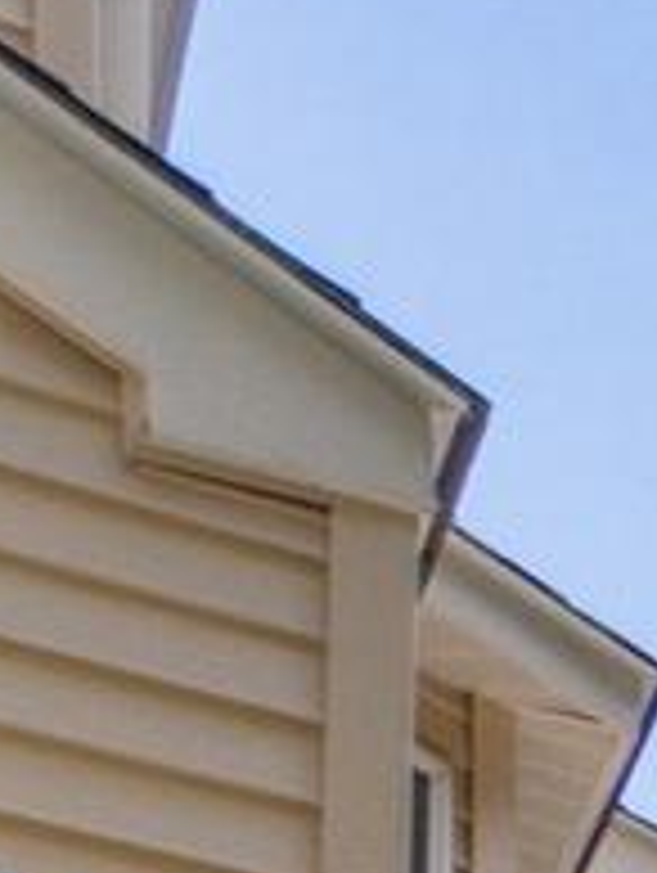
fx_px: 4091
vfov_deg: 9.3
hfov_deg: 5.2
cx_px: 3906
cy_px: 2720
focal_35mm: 162
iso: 800
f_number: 9
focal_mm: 16
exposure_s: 1/640
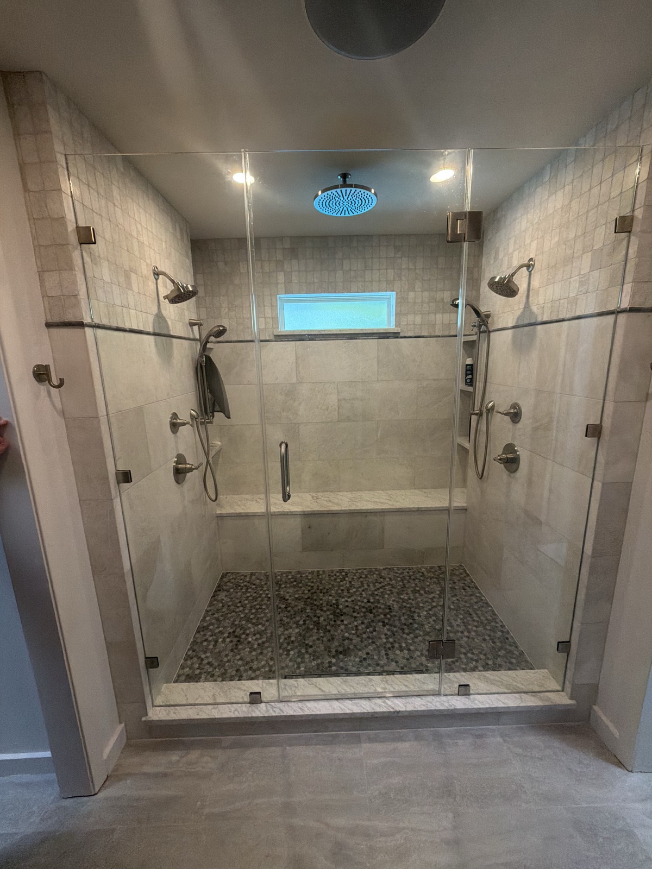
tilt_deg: -11.0
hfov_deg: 85.7
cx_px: 326
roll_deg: +1.5
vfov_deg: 102.1
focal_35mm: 14
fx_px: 352
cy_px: 434
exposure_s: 1/120
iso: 200
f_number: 2.2
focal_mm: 2.22
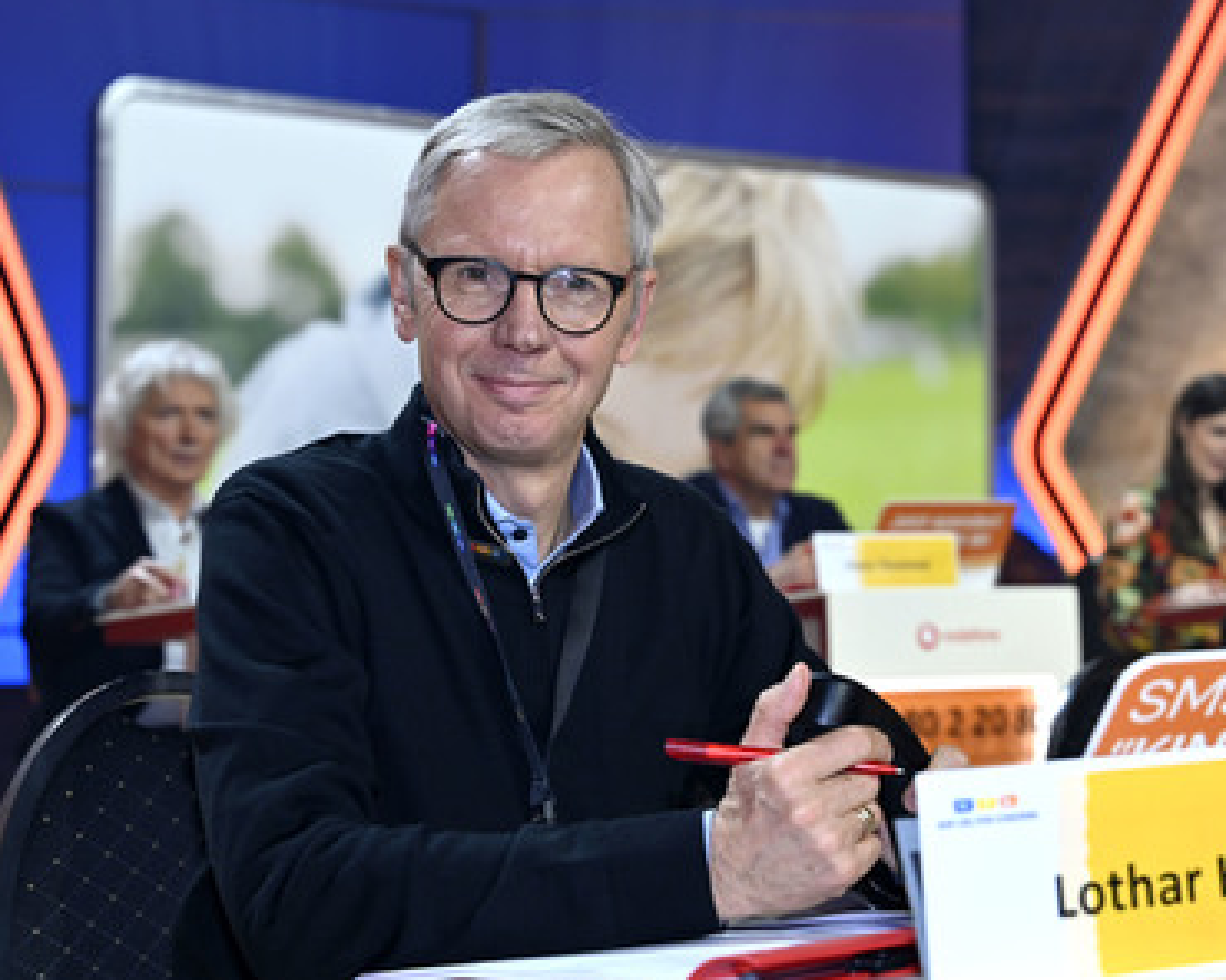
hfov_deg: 33.6
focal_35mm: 56
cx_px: 608
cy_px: 493
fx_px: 2032
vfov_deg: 27.1
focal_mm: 49
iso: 1000
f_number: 4
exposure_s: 1/200
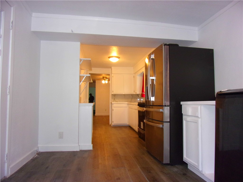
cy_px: 91
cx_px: 122
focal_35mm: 24
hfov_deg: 71.6
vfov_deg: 56.8
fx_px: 168
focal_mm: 4.3
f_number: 3.3
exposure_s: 1/34
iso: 160
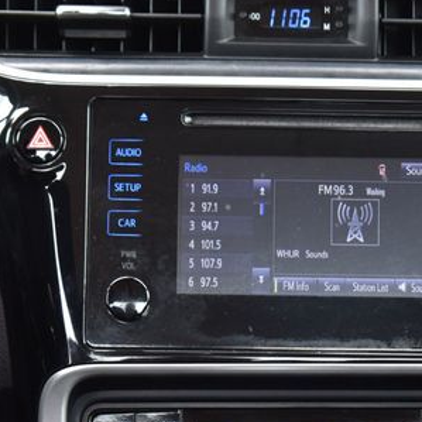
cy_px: 223
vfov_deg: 11.7
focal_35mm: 150
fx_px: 2068
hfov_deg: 11.6
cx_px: 289
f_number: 7.1
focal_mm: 55
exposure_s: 1/30
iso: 400
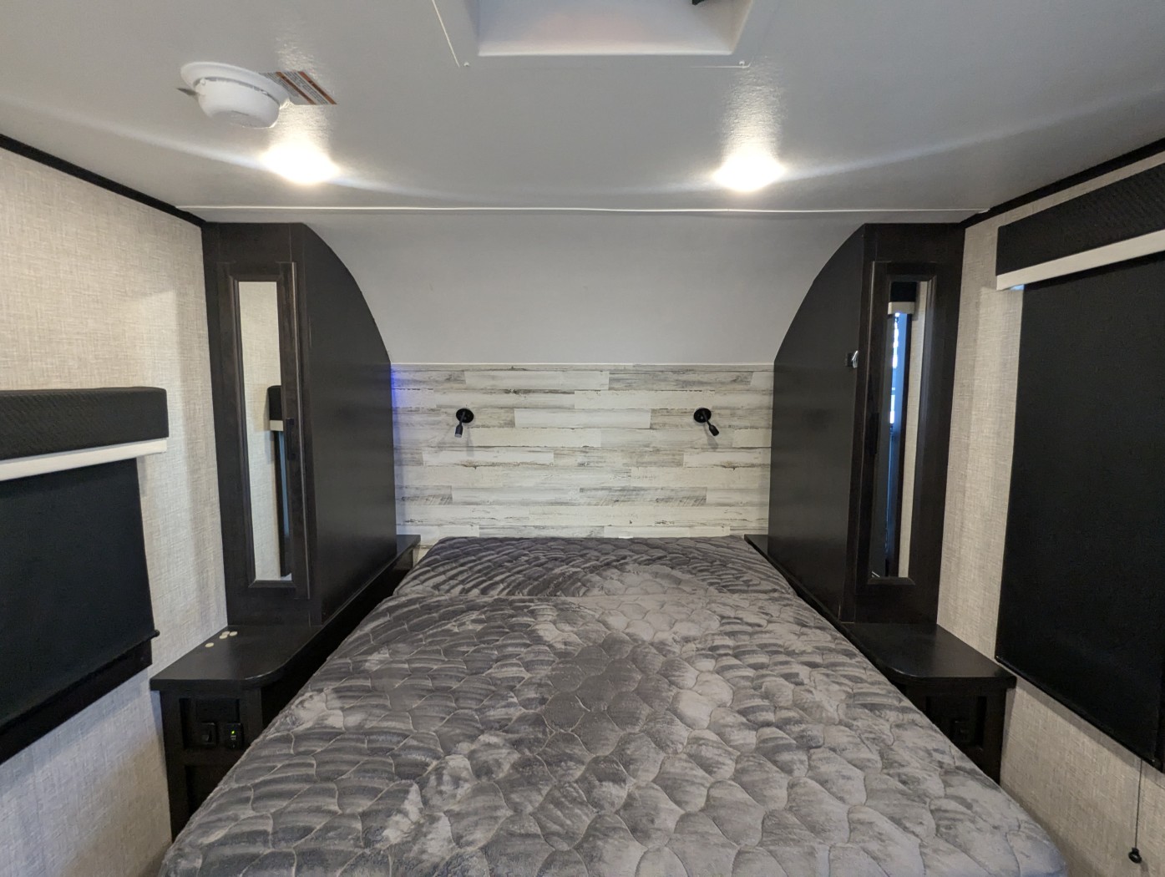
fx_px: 539
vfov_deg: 78.2
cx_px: 582
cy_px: 438
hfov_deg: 94.4
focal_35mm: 16
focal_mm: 2.35
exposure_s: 1/56.3
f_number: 2.2
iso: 320
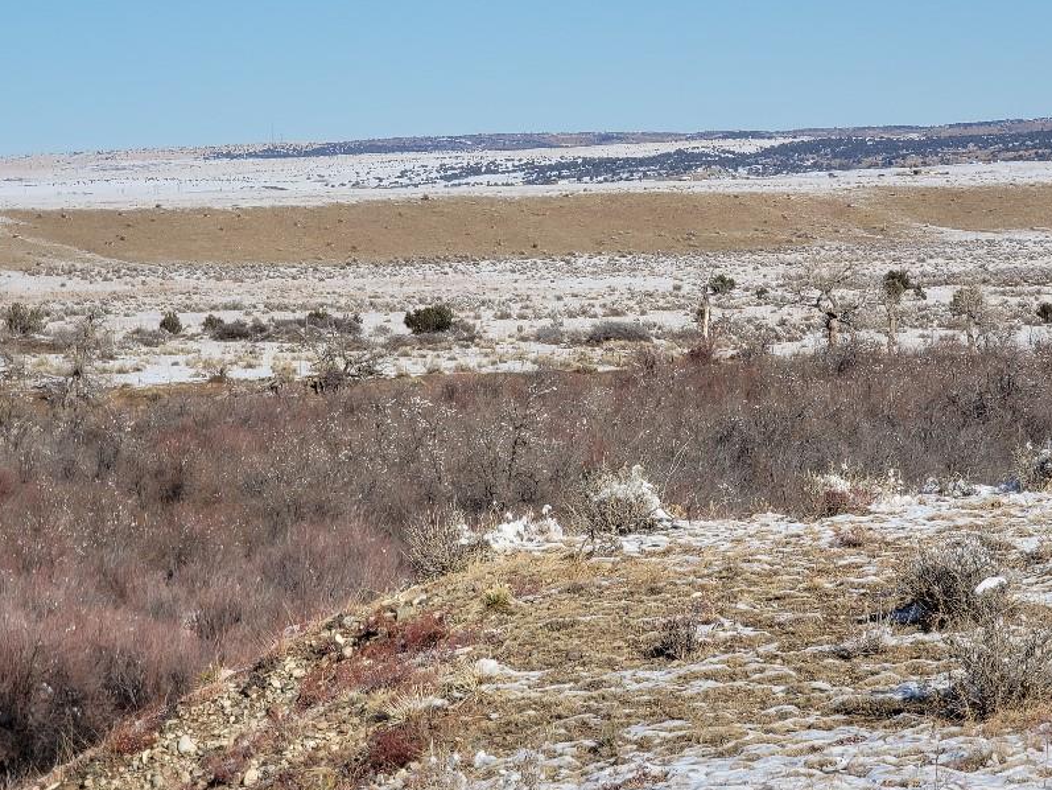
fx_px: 4802
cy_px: 355
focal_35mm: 158
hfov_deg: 12.5
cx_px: 454
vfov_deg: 9.4
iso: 25
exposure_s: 1/1186
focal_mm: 14.2
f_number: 3
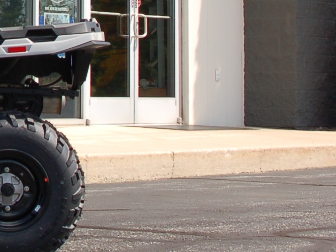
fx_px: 1688
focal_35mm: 174
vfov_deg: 8.3
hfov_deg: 10.7
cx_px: -268
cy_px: -181
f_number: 8
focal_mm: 28
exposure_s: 1/250
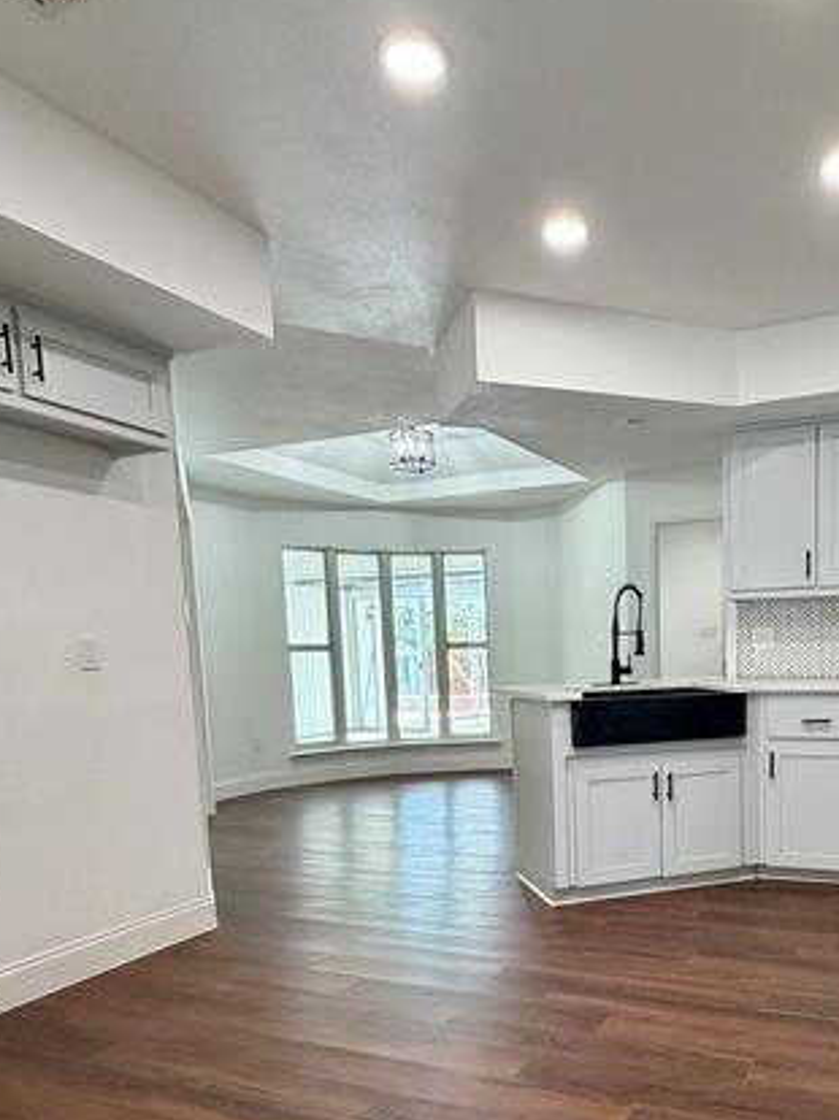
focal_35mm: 26
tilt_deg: -6.8
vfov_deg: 65.3
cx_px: 606
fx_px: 841
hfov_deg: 51.3
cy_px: 760
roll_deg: +1.3
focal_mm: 2.22
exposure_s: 1/120
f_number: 2.2
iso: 250
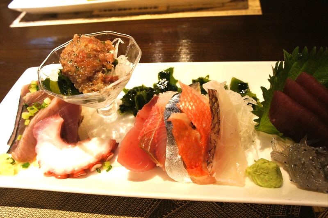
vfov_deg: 43.5
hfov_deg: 62.0
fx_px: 273
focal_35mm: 30
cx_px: 164
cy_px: 109
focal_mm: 20
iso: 1600
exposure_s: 1/30
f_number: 5.6
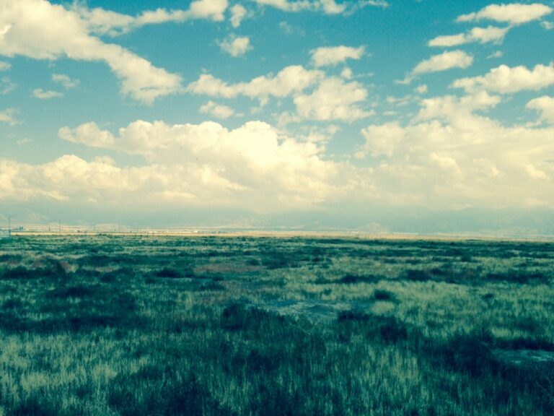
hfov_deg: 55.4
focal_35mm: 33
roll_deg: -2.0
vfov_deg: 42.9
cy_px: 208
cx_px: 277
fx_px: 528
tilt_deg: +2.7
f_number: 2.4
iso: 50
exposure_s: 1/2463
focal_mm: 4.12
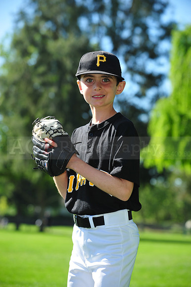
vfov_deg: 19.5
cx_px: 96
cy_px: 144
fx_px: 837
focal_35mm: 105
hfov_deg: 13.0
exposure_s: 1/640
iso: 200
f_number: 5
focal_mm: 105
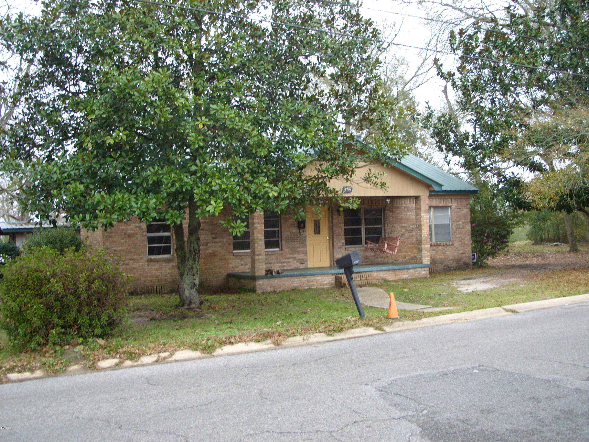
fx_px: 647
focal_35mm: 38
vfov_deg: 37.7
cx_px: 294
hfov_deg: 49.0
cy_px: 221
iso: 50
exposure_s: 1/54
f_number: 2.8
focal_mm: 7.8
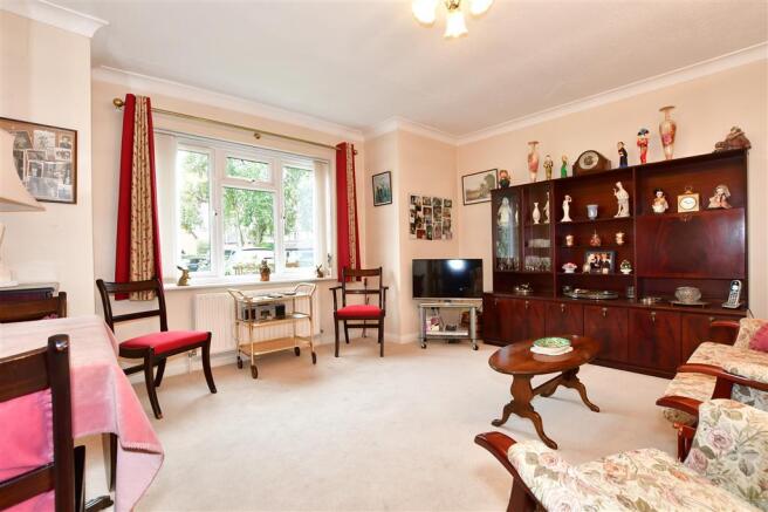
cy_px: 256
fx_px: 341
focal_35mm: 16
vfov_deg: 73.7
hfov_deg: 96.8
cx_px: 384
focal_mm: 11
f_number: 7.1
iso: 400
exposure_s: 1/13
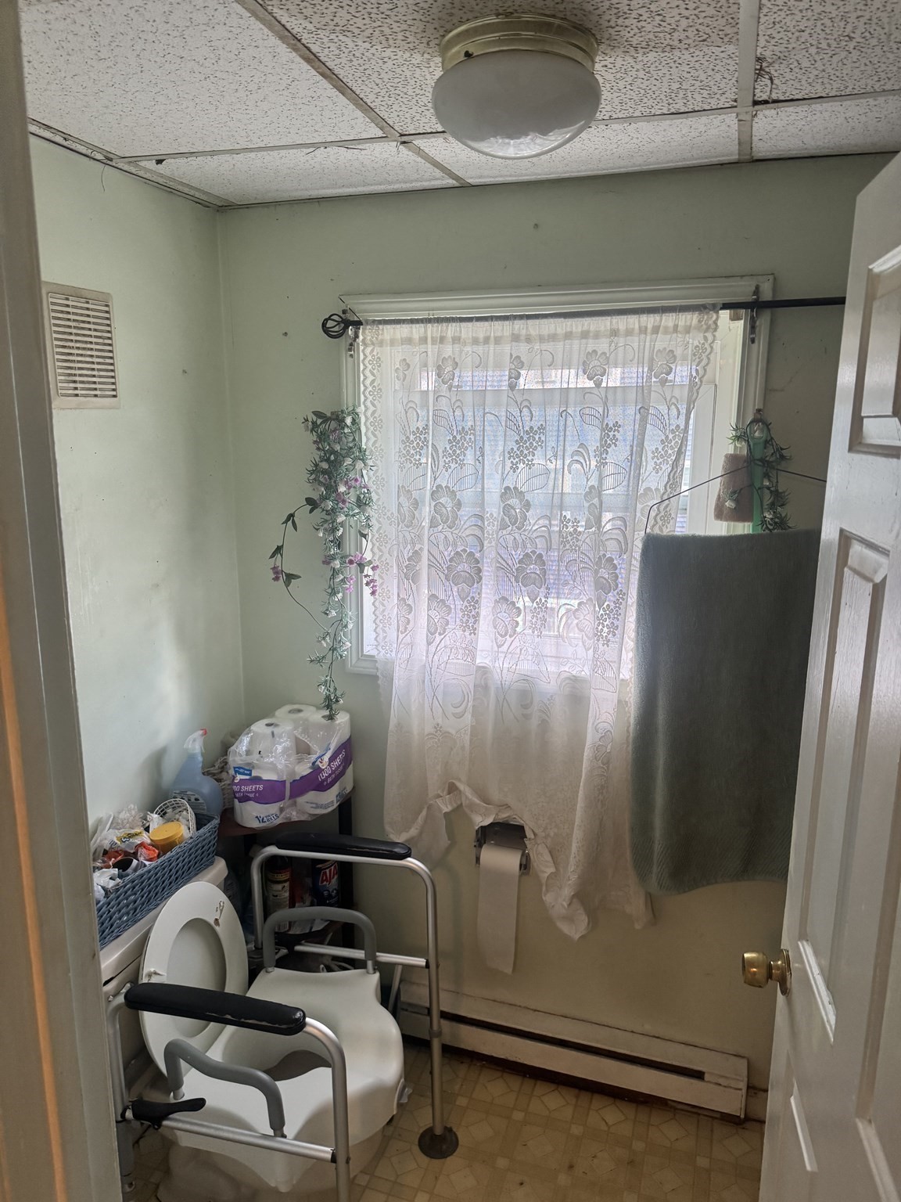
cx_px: 450
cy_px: 601
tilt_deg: -12.1
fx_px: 833
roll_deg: -0.8
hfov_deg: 56.8
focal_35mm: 24
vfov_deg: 71.6
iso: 200
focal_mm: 6.76
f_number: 1.78
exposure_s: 1/120
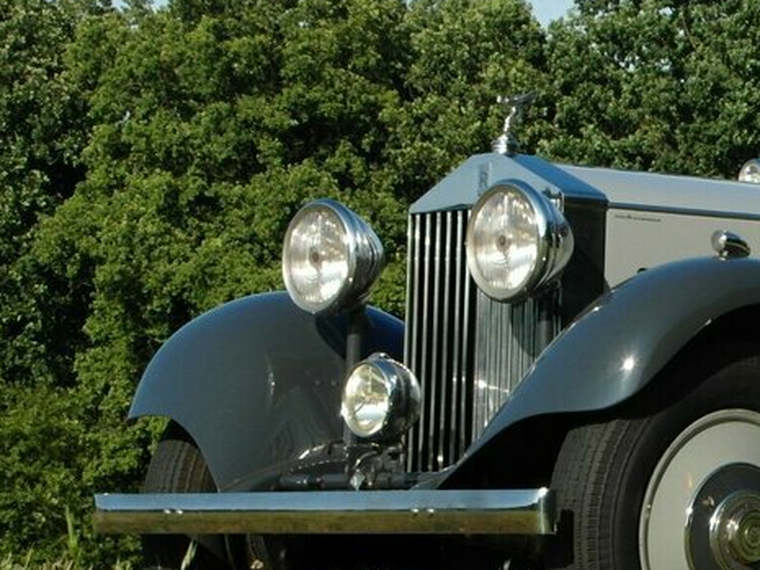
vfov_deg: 9.0
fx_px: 3624
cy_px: 371
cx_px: 943
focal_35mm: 165
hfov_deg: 11.7
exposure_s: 1/750
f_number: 4
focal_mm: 11.4
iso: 100
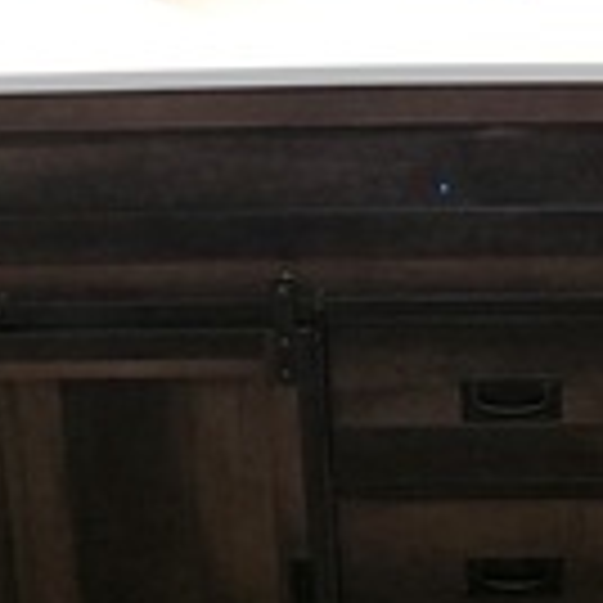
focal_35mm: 86
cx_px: 520
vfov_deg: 18.4
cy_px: -238
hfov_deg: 19.9
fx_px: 1695
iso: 125
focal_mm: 4.3
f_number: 2.4
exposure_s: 1/24
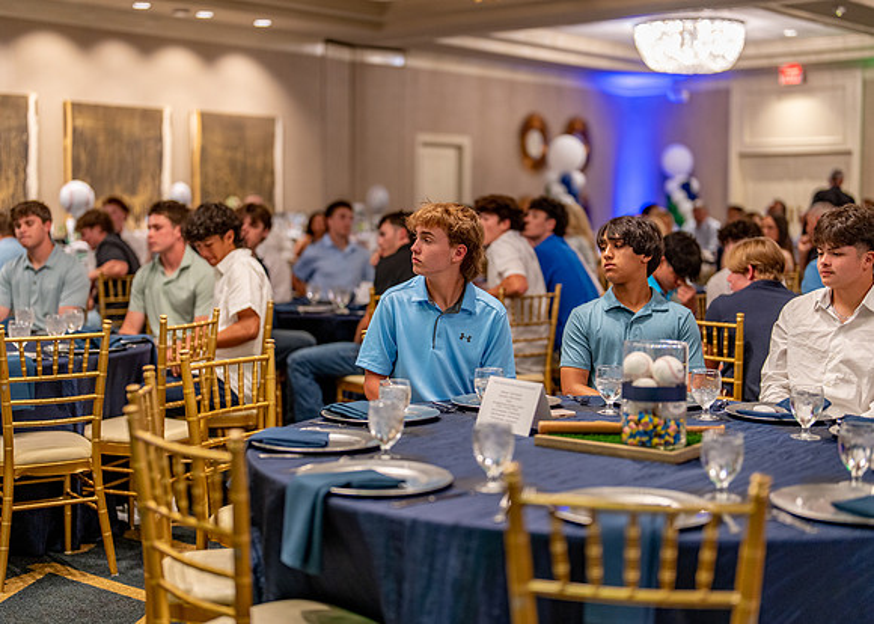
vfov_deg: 26.1
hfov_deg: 36.0
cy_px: 312
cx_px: 437
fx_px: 1344
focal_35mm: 54
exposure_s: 1/320
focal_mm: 50
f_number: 1.2
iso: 800
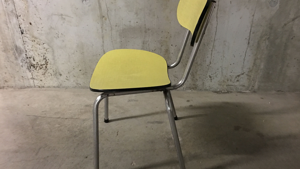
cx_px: 149
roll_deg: -1.7
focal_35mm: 32
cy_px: 89
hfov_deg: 61.0
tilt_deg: -28.6
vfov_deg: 36.7
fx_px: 255
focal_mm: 4.15
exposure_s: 1/4
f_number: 2.2
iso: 125
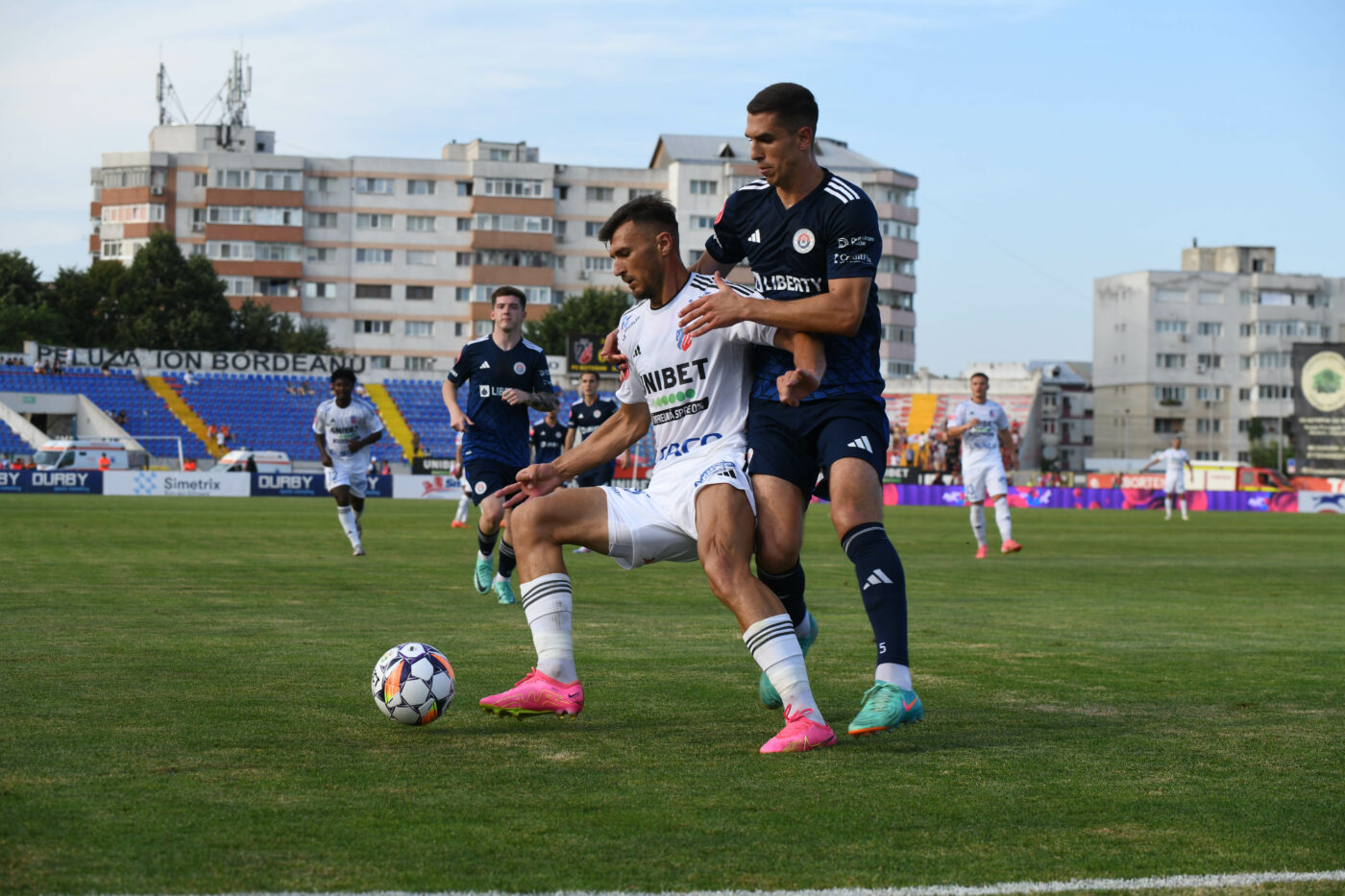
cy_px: 448
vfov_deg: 19.5
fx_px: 2615
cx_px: 672
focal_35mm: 70
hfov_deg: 28.8
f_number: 5.6
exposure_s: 1/1000
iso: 500
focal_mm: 70
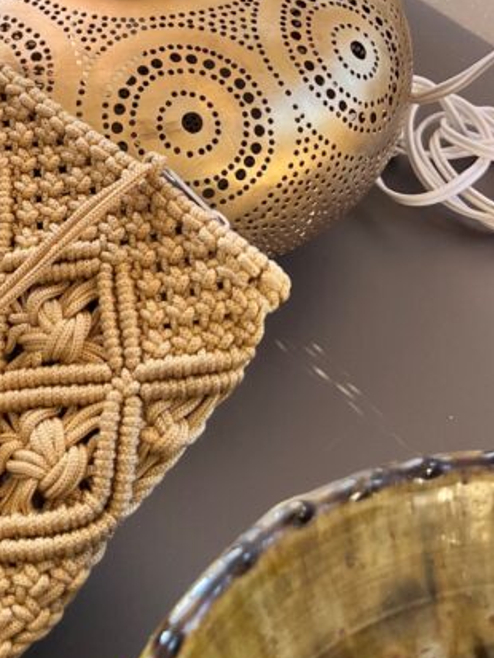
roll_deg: -3.3
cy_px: -65
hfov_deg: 20.0
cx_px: -132
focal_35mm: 68
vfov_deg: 26.3
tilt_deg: -33.0
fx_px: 1293
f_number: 1.5
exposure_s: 1/121
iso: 64
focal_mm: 5.7
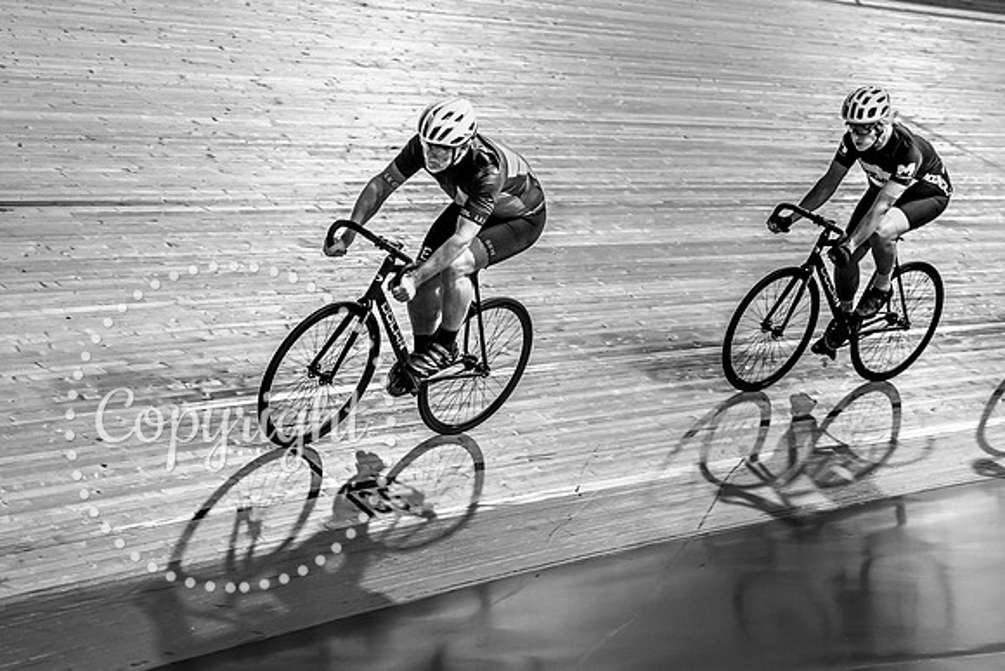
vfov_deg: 13.6
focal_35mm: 101
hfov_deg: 20.2
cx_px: 395
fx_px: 2819
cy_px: 309
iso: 2500
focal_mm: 70
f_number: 3.5
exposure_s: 1/800
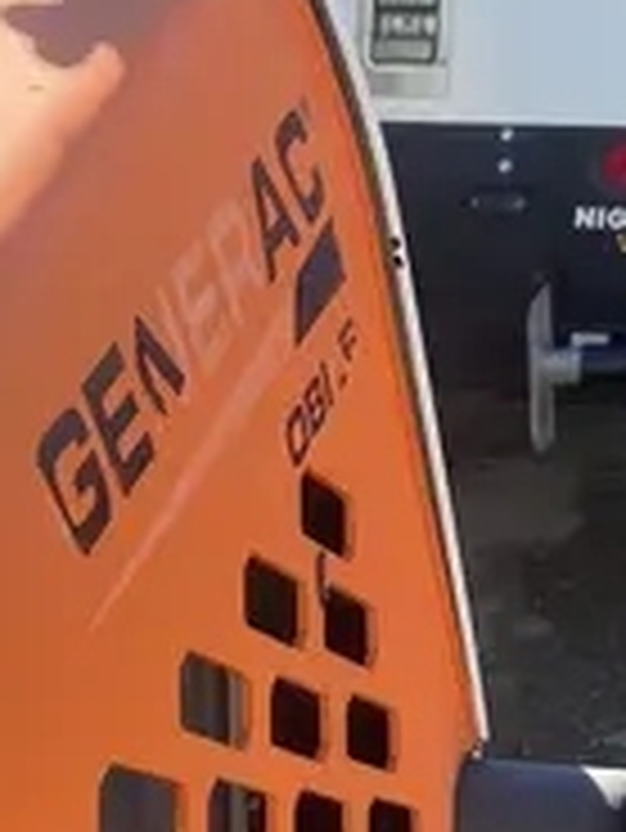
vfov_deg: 18.5
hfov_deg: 13.9
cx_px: -176
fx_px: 2481
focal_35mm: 103
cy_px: 875
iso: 32
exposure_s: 1/733
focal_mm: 4.25
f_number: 1.8
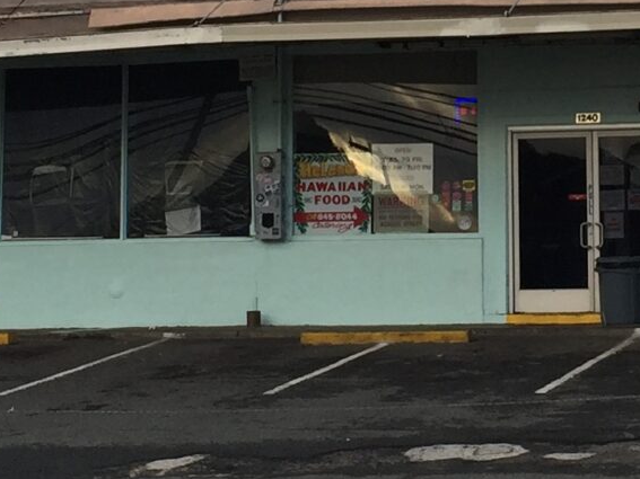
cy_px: 94
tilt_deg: +2.7
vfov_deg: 11.3
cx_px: 580
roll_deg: -0.5
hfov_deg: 14.9
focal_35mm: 131
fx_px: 2421
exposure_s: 1/455
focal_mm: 4.15
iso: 32
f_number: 2.2
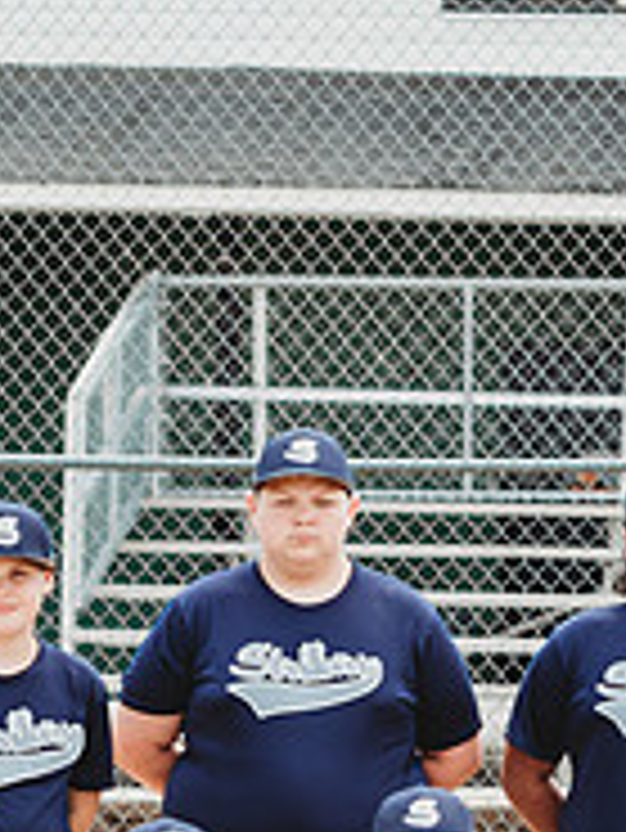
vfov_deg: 7.7
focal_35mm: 256
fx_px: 6166
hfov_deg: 5.8
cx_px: 635
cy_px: 753
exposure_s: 1/500
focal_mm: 85
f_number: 2.8
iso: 100
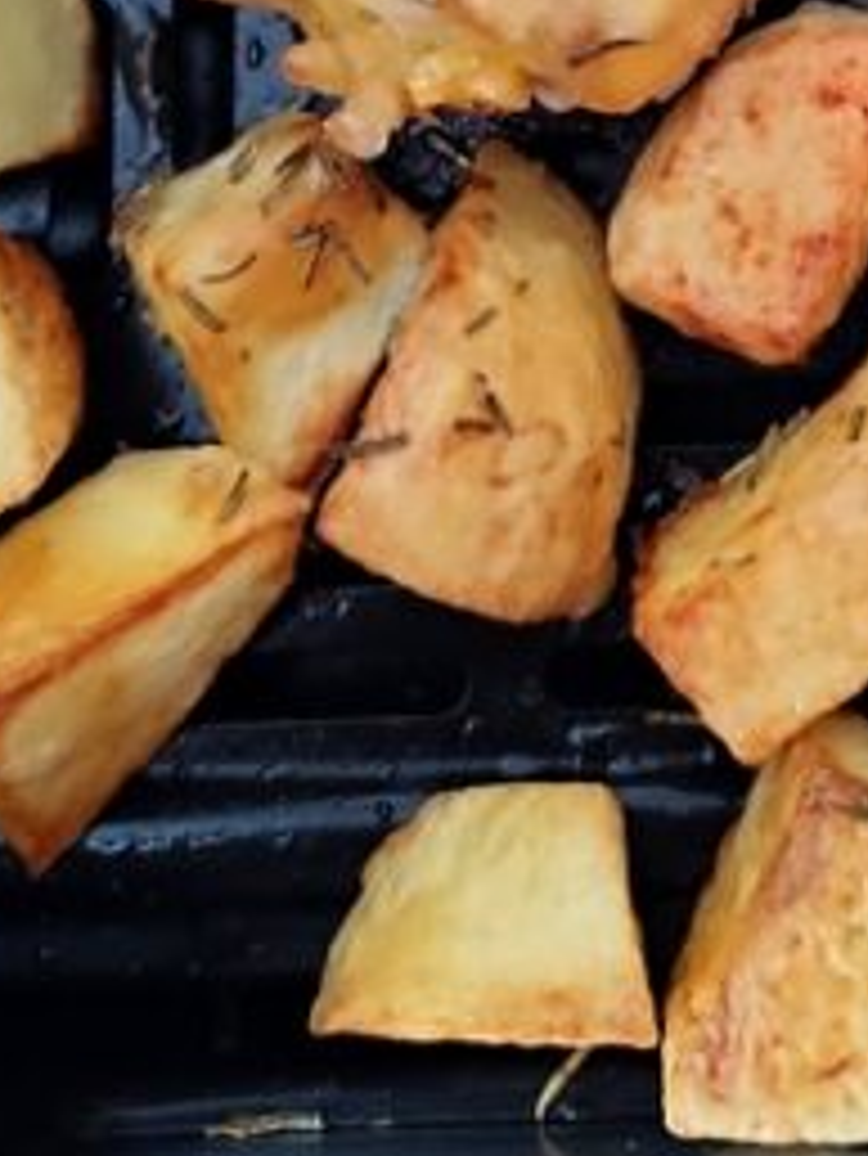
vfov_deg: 24.5
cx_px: 767
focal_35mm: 67
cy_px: -427
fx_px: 2238
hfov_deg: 21.5
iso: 500
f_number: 1.65
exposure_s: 1/25
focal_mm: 6.14
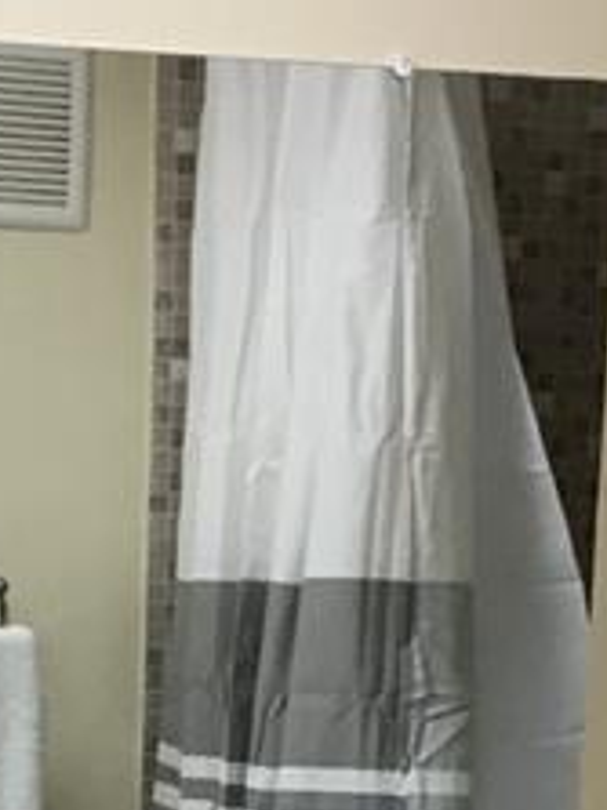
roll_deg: -1.3
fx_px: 3651
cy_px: 1188
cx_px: 11
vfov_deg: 12.1
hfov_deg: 9.4
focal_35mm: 156
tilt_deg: -9.5
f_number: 2.2
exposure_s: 1/30
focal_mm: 4.15
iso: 25
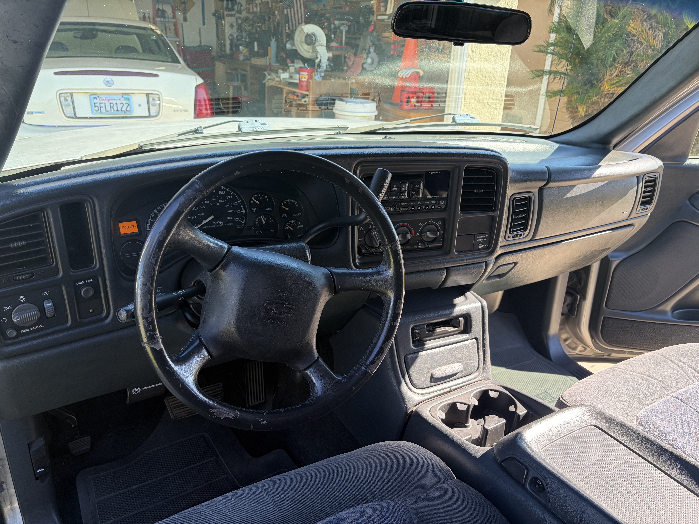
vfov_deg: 53.1
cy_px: 262
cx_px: 350
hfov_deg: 67.3
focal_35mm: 26
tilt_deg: -22.3
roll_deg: -1.6
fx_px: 525
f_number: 1.6
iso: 50
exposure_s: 1/223
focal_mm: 5.96
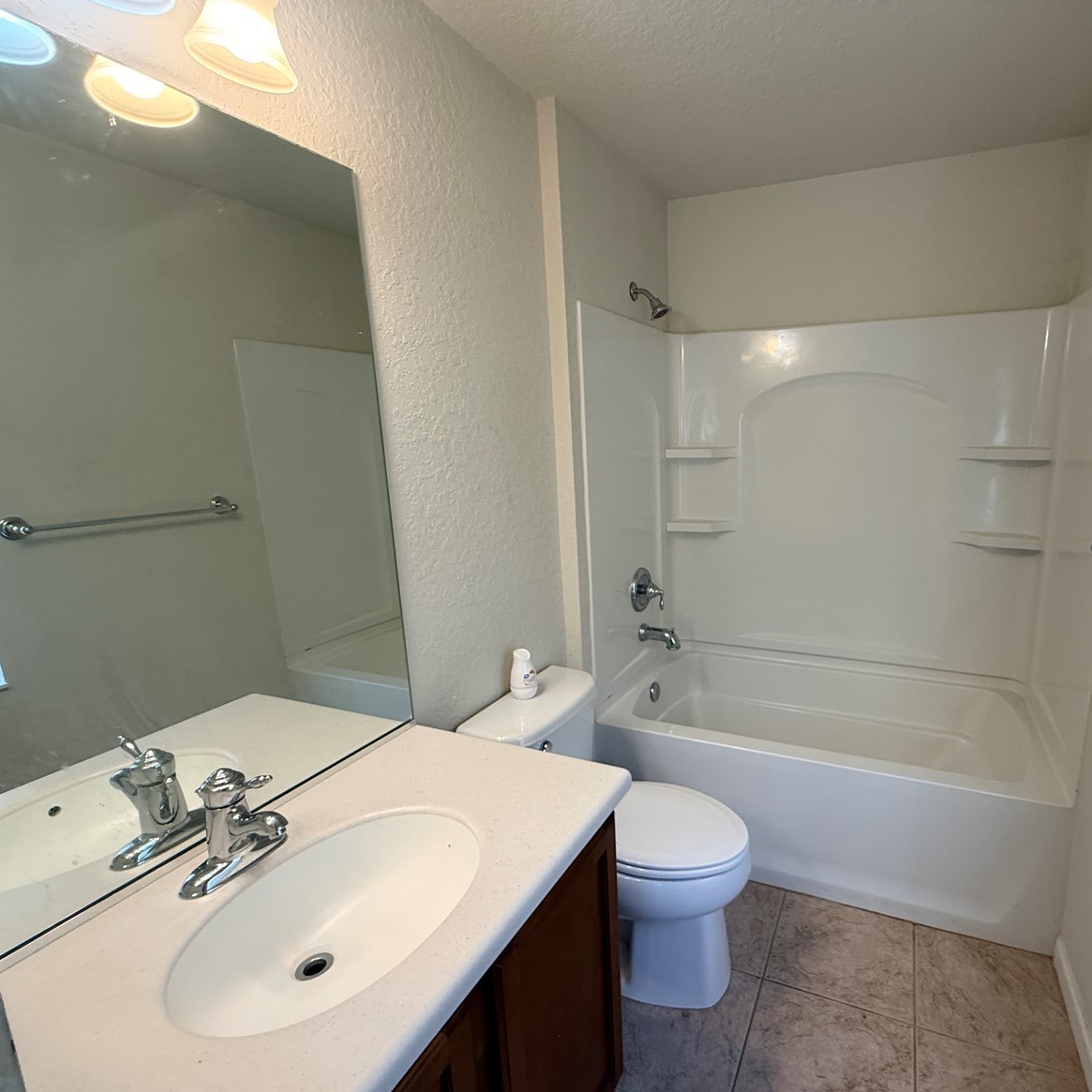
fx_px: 607
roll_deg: +0.5
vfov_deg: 84.0
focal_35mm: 17
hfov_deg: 82.3
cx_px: 686
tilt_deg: -6.6
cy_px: 554
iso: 125
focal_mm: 2.22
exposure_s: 1/120
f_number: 2.2
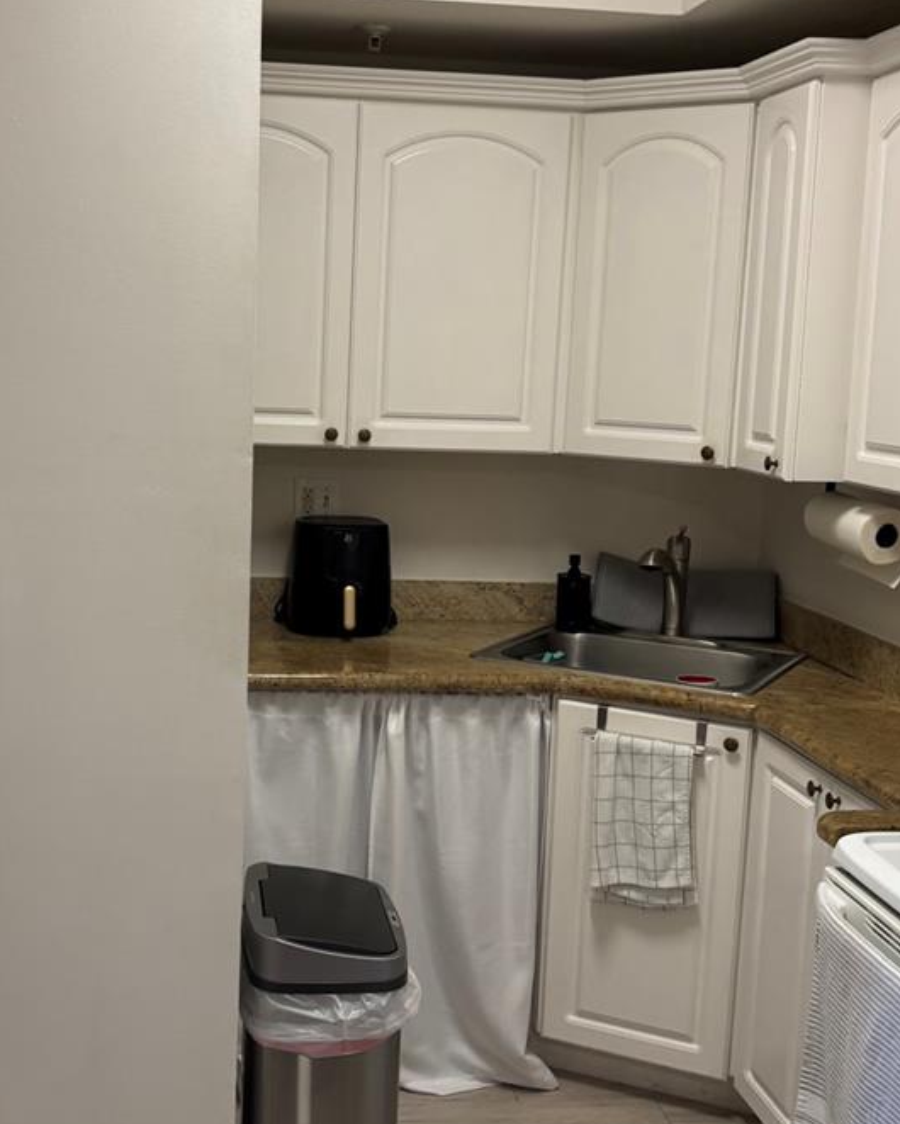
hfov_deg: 32.7
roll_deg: -2.0
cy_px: 538
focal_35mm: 46
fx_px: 1531
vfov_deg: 40.3
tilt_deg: -6.4
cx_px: 367
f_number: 1.6
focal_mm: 5.96
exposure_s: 1/60
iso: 100
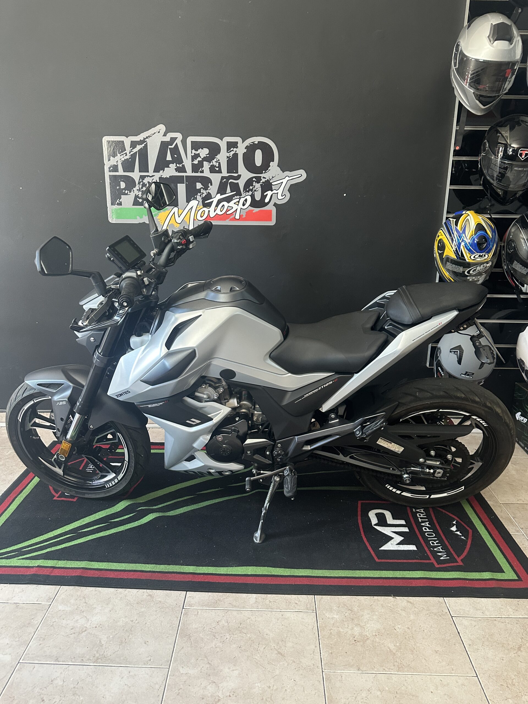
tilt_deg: -15.4
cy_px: 352
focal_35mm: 24
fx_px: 488
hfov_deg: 56.8
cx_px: 264
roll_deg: -2.0
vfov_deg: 71.6
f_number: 1.78
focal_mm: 6.86
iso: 400
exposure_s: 1/60
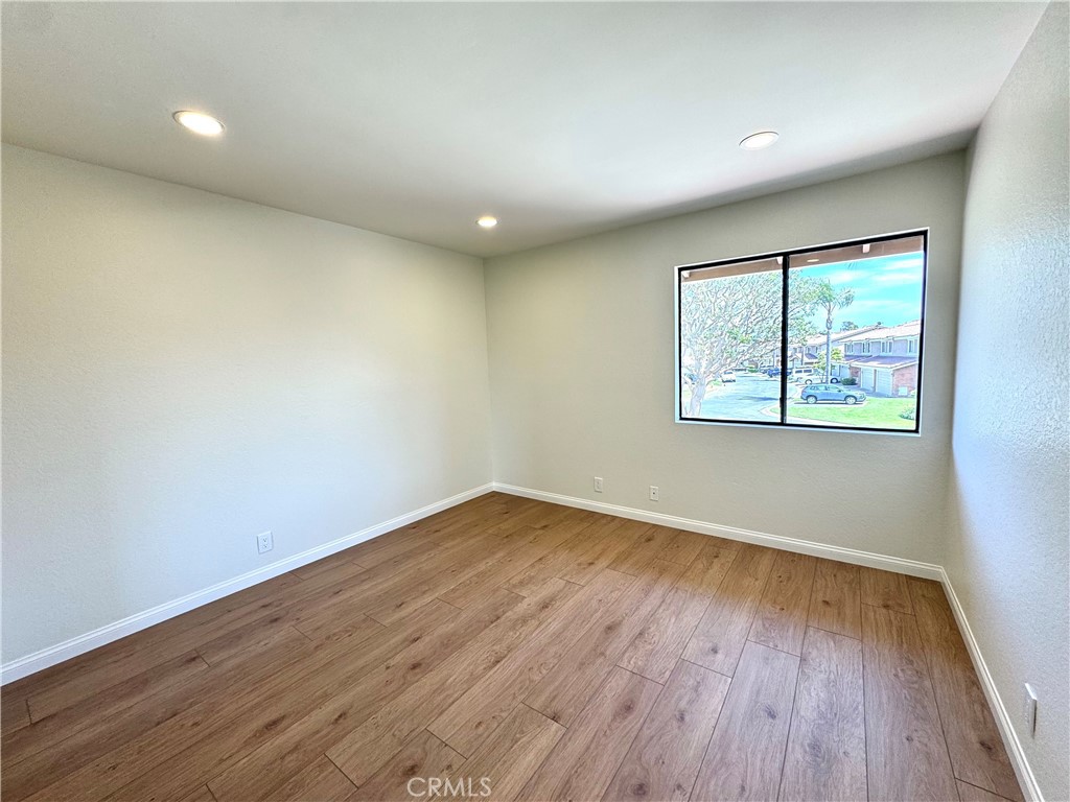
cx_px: 535
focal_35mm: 14
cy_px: 401
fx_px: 433
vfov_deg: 85.7
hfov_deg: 102.1
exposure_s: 1/120
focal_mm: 2.22
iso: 50
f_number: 2.2
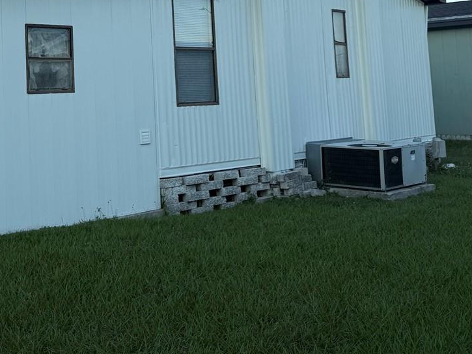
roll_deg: +1.4
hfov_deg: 34.4
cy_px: 18
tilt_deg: +6.6
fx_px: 722
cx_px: 59
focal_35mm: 53
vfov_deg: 26.3
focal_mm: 6.76
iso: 80
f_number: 1.78
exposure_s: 1/1653
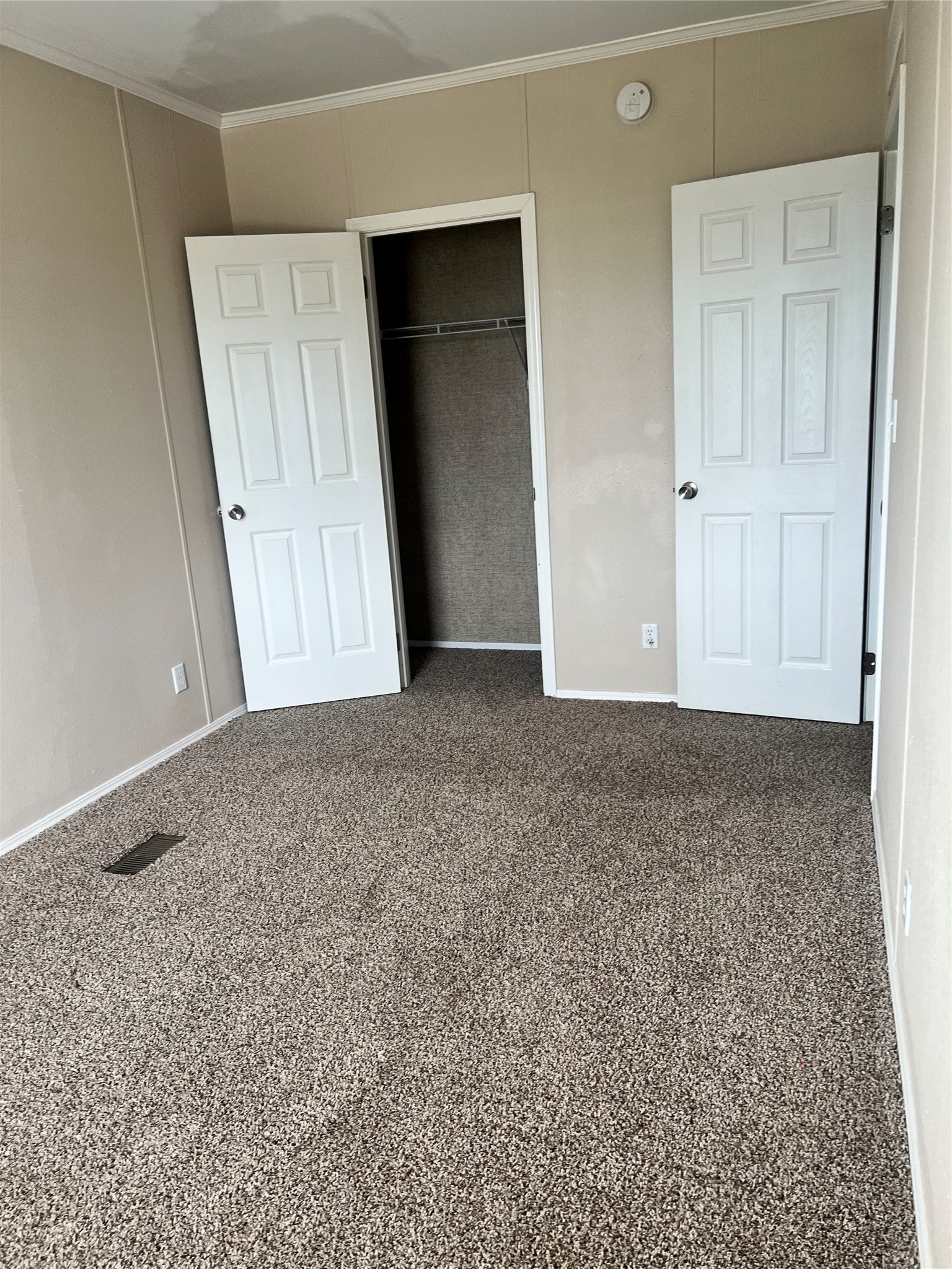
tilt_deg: -10.7
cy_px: 634
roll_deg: +6.4
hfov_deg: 53.1
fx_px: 953
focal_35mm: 26
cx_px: 476
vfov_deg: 67.3
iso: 64
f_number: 1.5
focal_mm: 5.7
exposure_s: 1/121
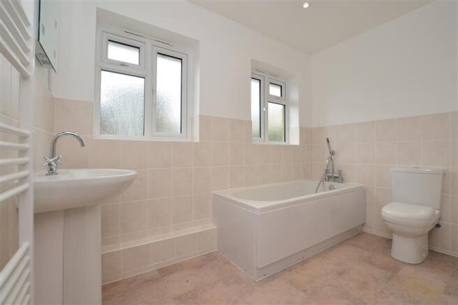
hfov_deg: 100.4
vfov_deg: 77.3
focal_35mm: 15
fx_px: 191
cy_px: 152
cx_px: 229
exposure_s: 1/60
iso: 400
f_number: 5.6
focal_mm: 10
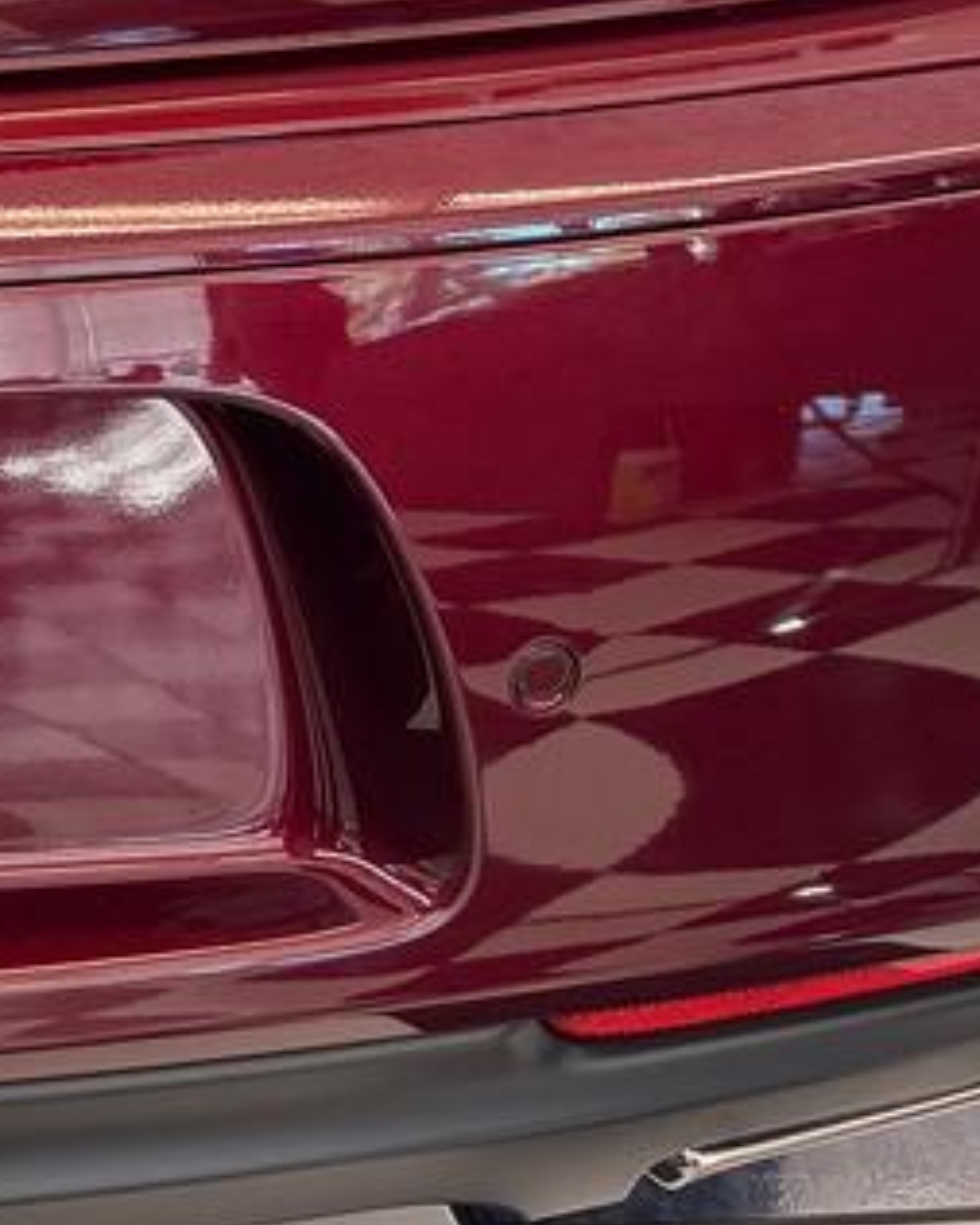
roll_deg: +0.5
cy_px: -314
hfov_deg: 14.3
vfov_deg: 18.9
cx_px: -771
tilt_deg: -18.9
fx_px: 3443
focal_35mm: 95
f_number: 1.78
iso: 160
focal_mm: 6.76
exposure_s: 1/120
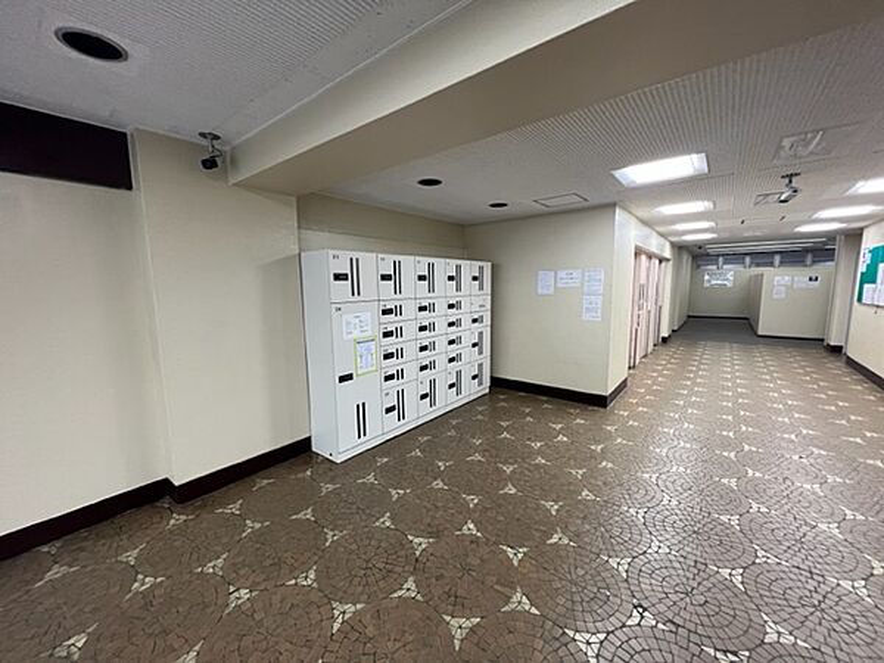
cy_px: 332
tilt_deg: -10.0
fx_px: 332
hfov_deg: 106.2
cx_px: 442
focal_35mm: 13
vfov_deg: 89.9
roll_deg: +0.7
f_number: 1.8
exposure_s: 1/100
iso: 125
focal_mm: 1.57
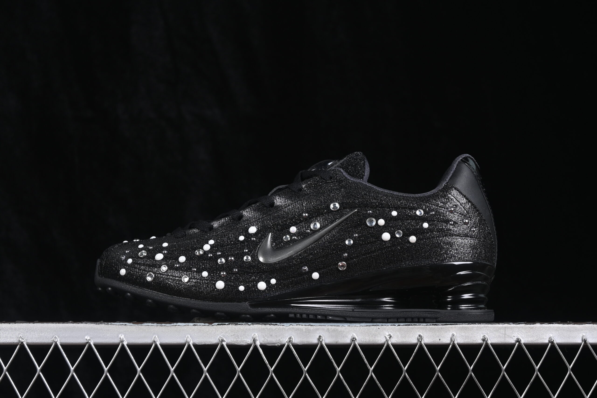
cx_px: 298
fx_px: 1244
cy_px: 199
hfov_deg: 27.0
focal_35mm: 75
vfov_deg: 18.2
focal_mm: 50
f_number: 6.3
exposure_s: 1/60
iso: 160
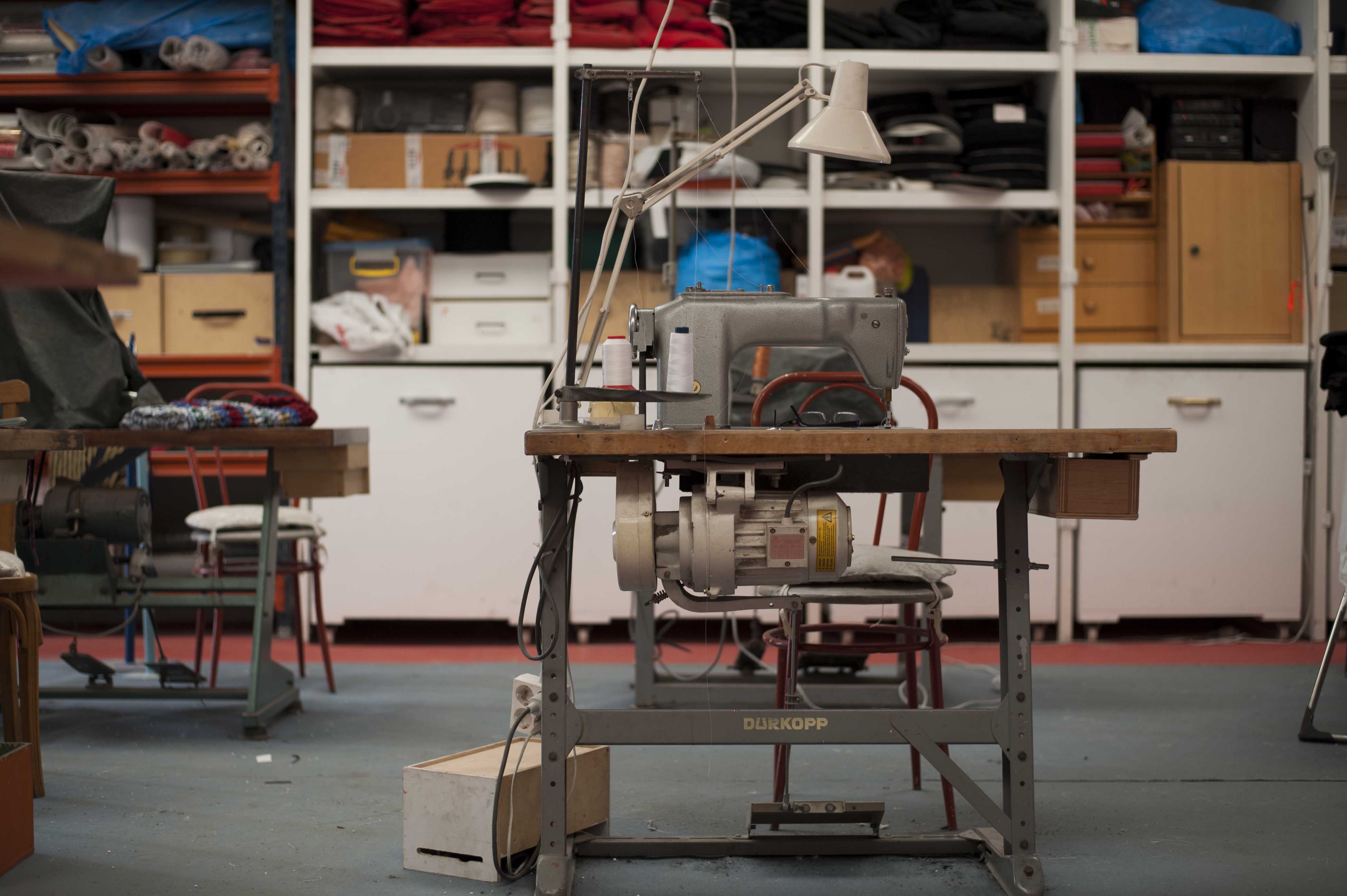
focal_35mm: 50
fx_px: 1870
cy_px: 448
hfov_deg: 39.6
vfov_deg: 27.0
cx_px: 674
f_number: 2.2
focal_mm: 50
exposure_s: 1/100
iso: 200
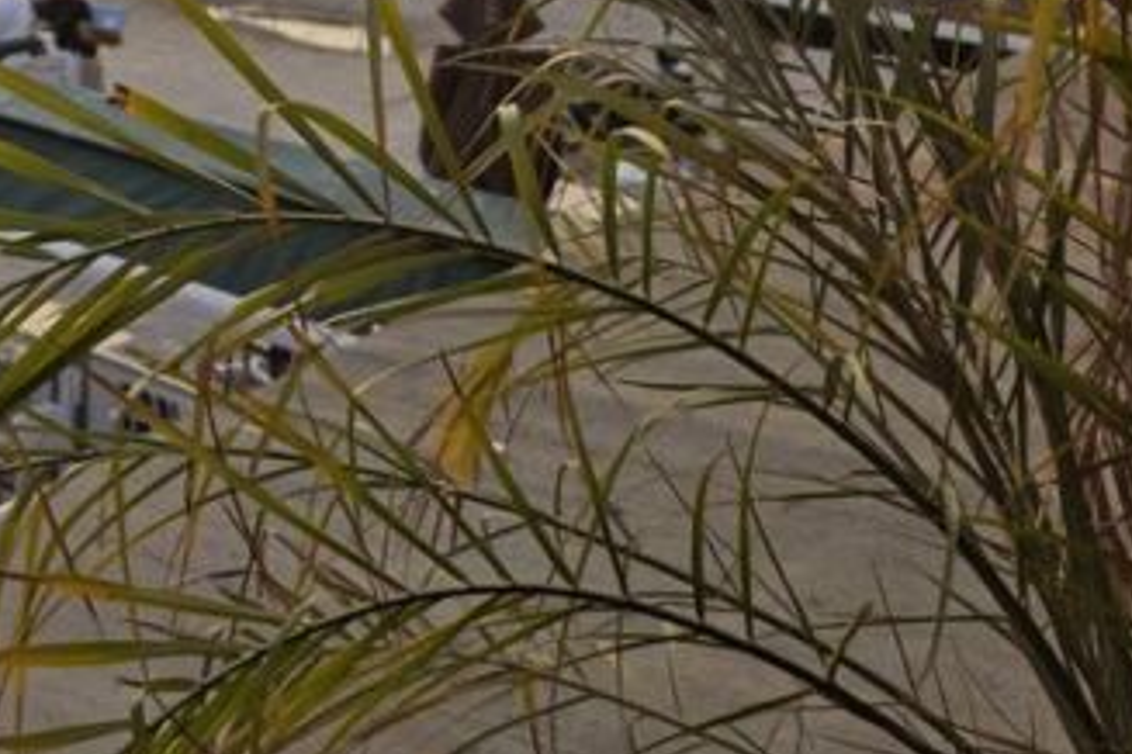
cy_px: -384
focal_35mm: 75
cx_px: -374
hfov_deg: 23.6
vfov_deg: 16.5
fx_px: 2358
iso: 25
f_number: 1.8
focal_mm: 5.4
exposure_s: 1/1218
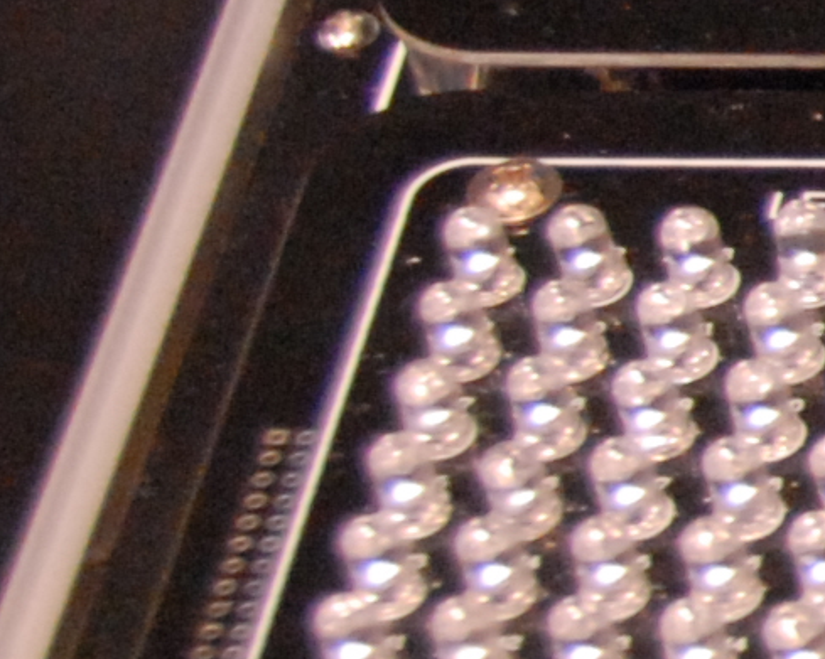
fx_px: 7079
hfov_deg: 5.9
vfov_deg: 5.3
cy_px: 118
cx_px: 3000
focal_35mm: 290
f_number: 4
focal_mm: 26
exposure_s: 1/20
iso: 1000
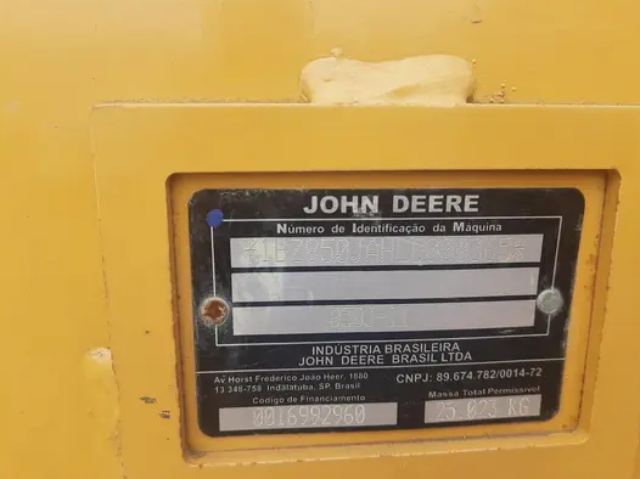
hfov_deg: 65.3
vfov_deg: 51.3
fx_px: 499
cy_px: 225
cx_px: 336
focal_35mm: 27
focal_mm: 4.6
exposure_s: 1/217
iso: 20
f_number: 2
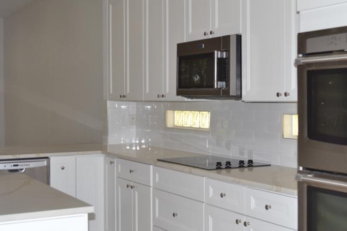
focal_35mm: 55
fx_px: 530
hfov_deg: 36.3
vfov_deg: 24.6
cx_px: 184
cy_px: 108
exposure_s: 1/200
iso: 400
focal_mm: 24
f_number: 4.5
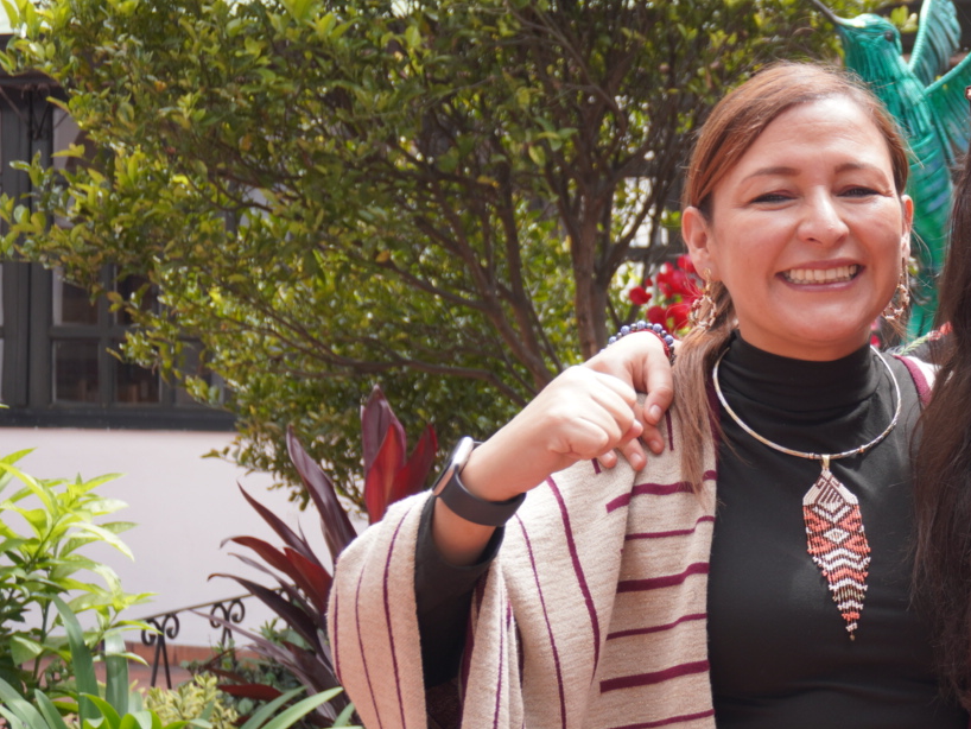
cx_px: 940
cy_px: 451
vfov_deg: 19.1
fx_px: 2159
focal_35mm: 77
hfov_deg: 24.3
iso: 100
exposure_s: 1/200
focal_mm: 27
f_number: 4.5
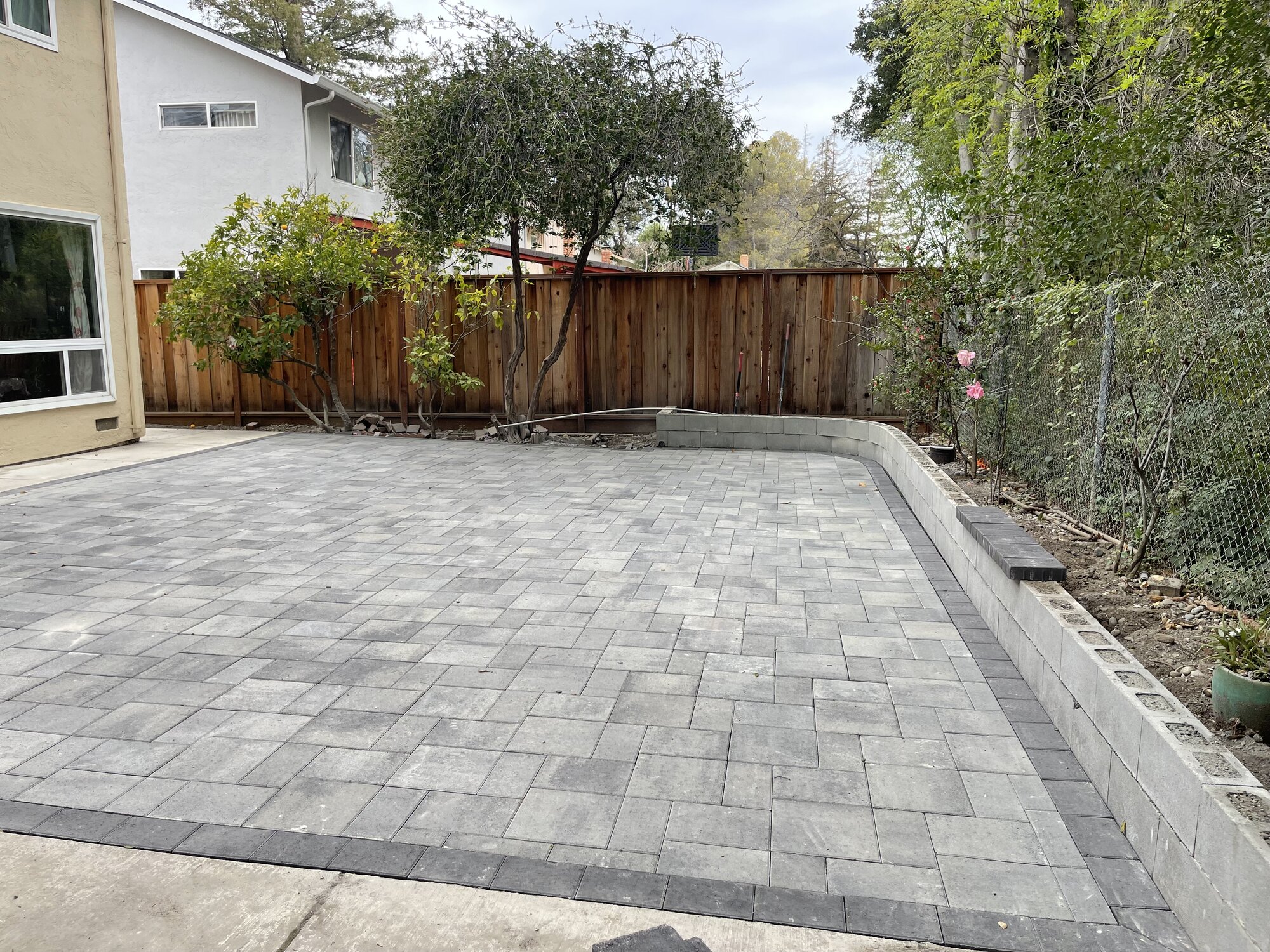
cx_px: 635
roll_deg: +0.0
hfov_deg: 67.3
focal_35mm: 26
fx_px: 954
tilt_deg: -10.0
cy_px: 476
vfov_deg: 53.1
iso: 32
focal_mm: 5.1
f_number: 1.6
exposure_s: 1/660
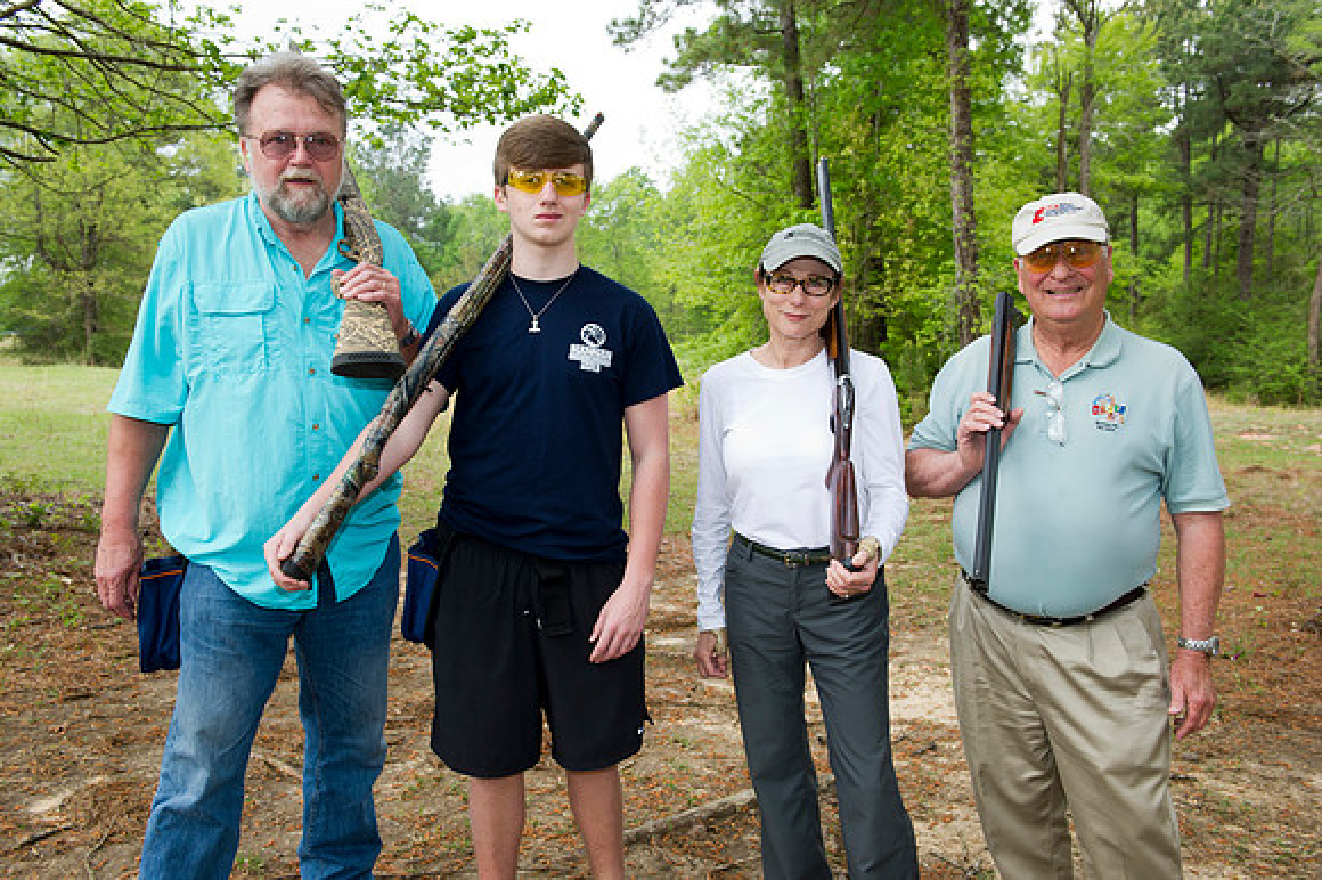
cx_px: 661
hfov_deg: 58.7
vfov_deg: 41.1
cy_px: 440
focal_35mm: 32
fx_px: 1174
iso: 400
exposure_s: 1/160
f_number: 6.3
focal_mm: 32
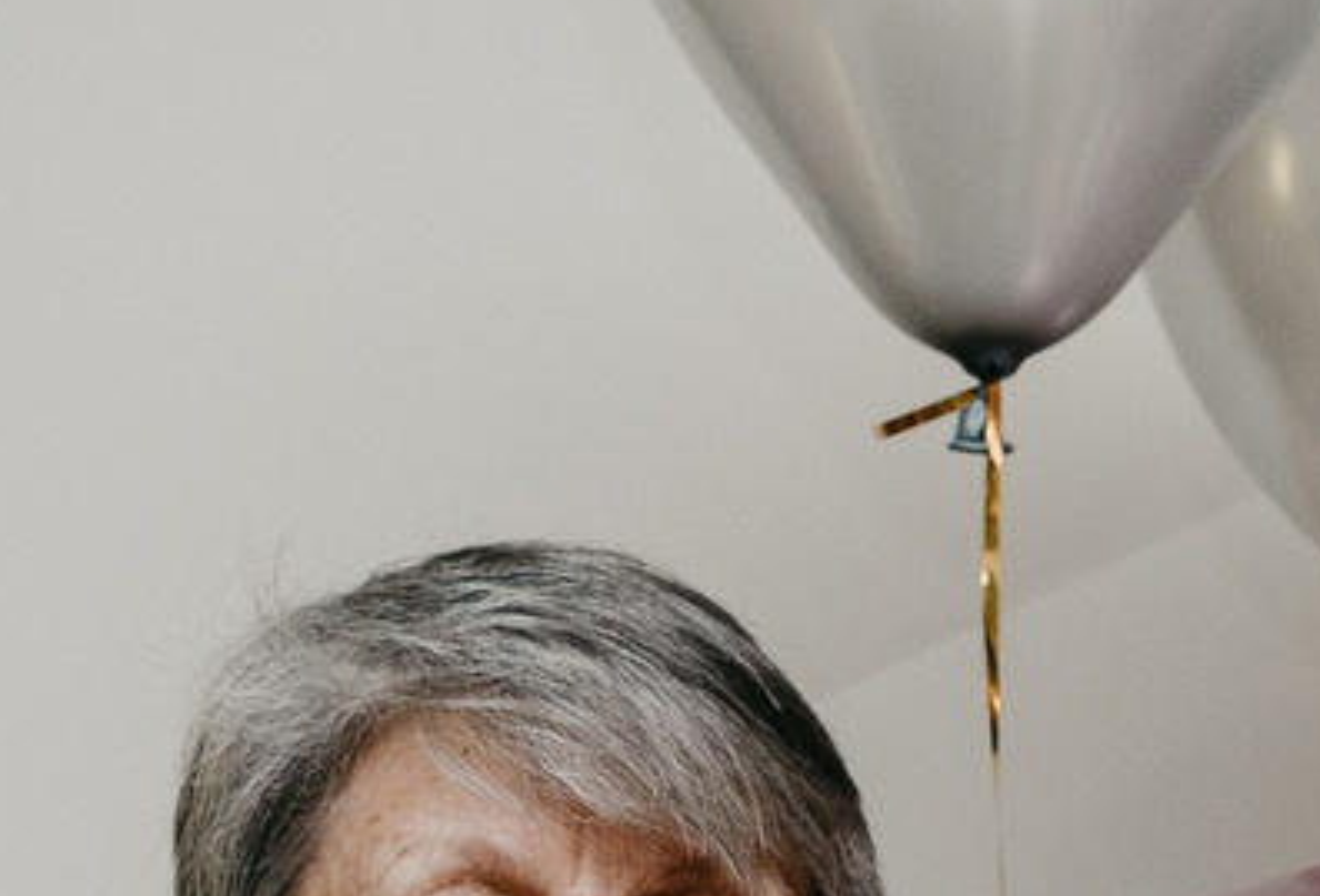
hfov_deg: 11.1
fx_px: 6601
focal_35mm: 179
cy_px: 2427
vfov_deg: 7.1
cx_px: 1870
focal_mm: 27
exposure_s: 1/160
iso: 125
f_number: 3.5
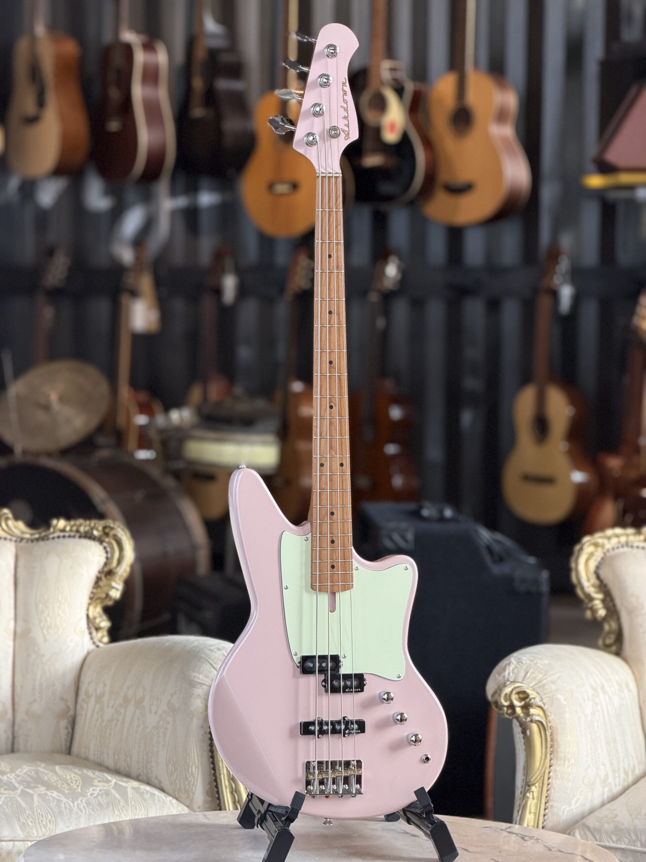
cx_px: 323
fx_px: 2488
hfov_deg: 14.8
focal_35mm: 100
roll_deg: -0.6
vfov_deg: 19.6
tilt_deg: -5.3
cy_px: 431
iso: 320
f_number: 2.8
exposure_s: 1/121
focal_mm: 16.89
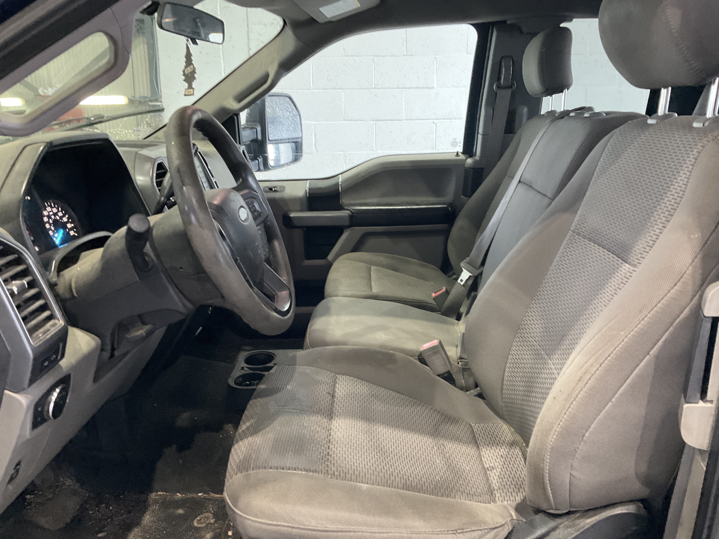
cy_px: 270
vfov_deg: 48.2
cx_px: 360
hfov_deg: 61.7
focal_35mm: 29
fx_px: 602
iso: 200
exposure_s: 1/60
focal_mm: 3
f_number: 1.8
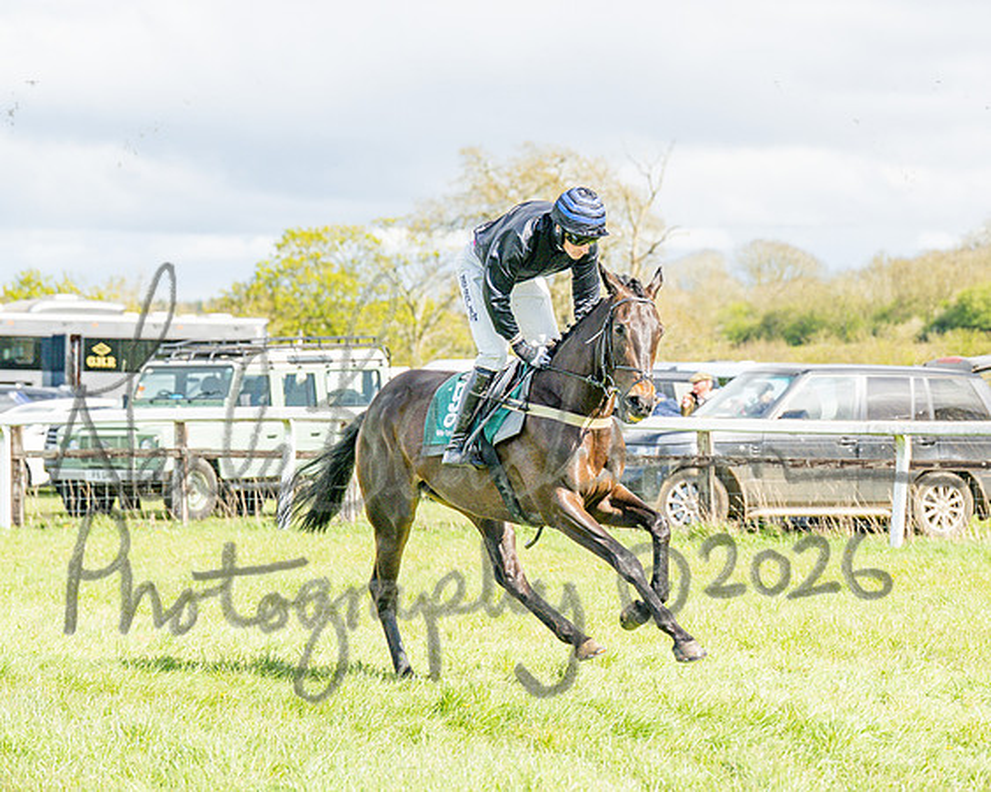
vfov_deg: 9.9
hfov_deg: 12.4
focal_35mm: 155
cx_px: 595
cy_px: 396
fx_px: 4559
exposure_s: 1/2500
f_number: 4
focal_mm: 92
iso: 200
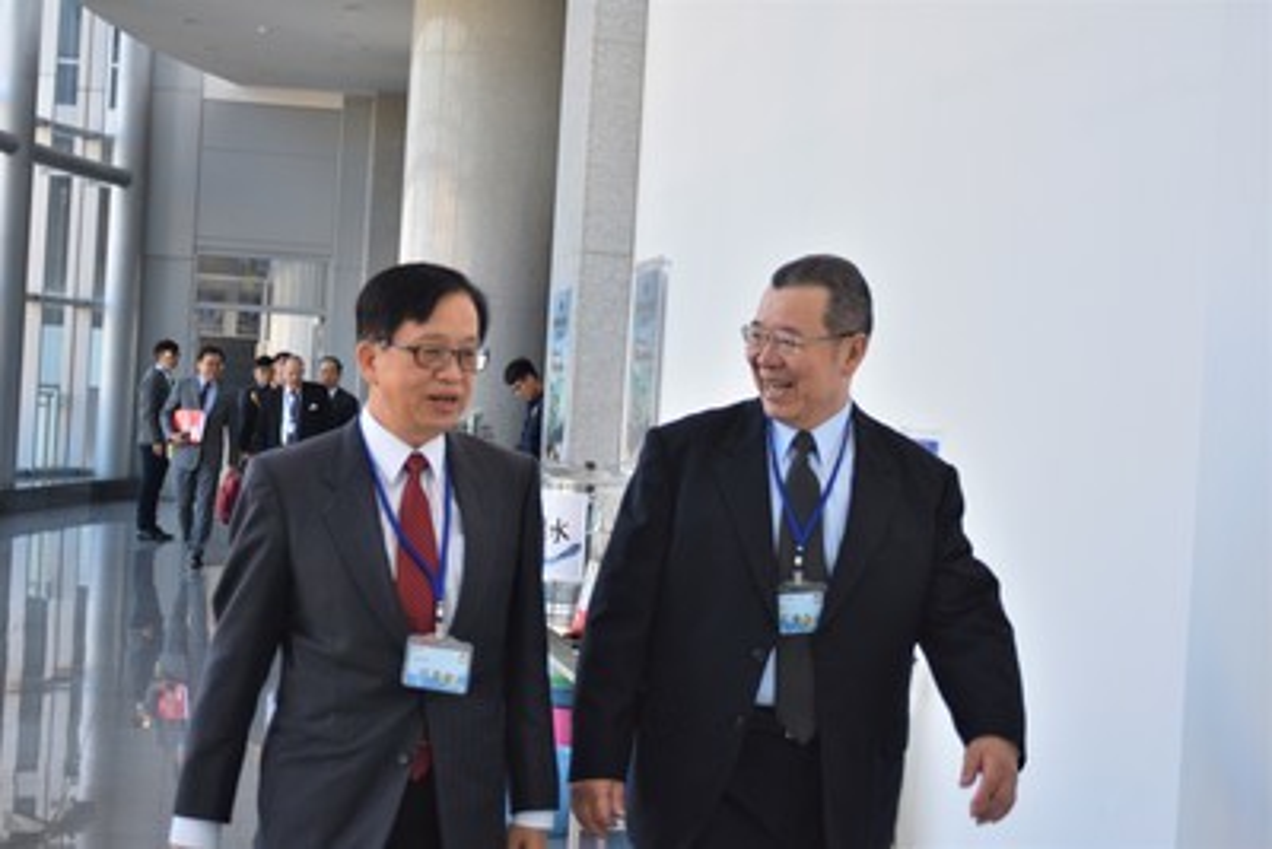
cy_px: 424
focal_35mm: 69
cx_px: 636
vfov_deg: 19.7
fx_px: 2439
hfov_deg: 29.2
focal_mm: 46
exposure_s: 1/100
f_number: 4
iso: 320
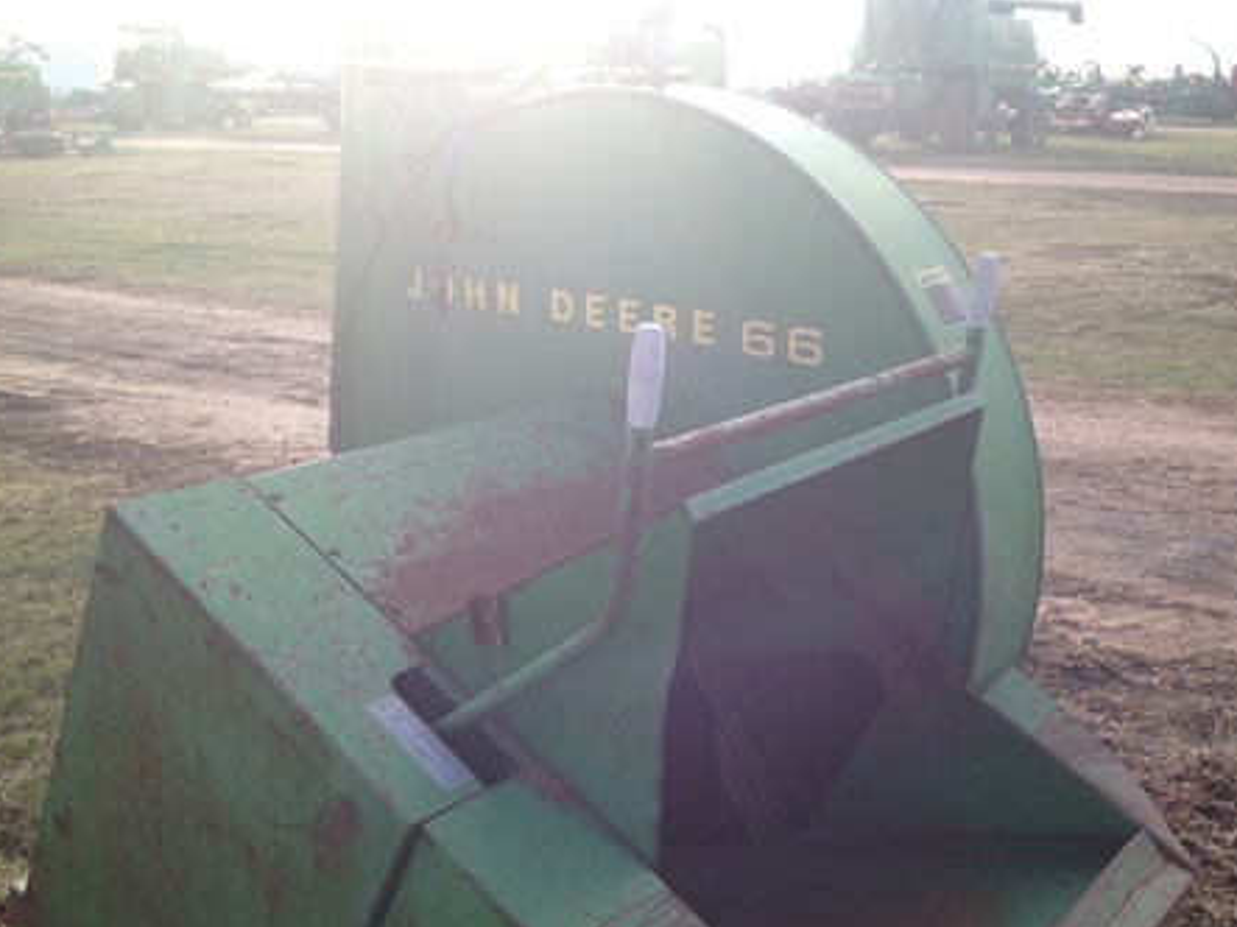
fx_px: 1536
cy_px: 567
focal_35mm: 43
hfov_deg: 43.8
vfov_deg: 33.5
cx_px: 653
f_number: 2.4
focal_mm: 4.28
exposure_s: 1/468
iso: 50
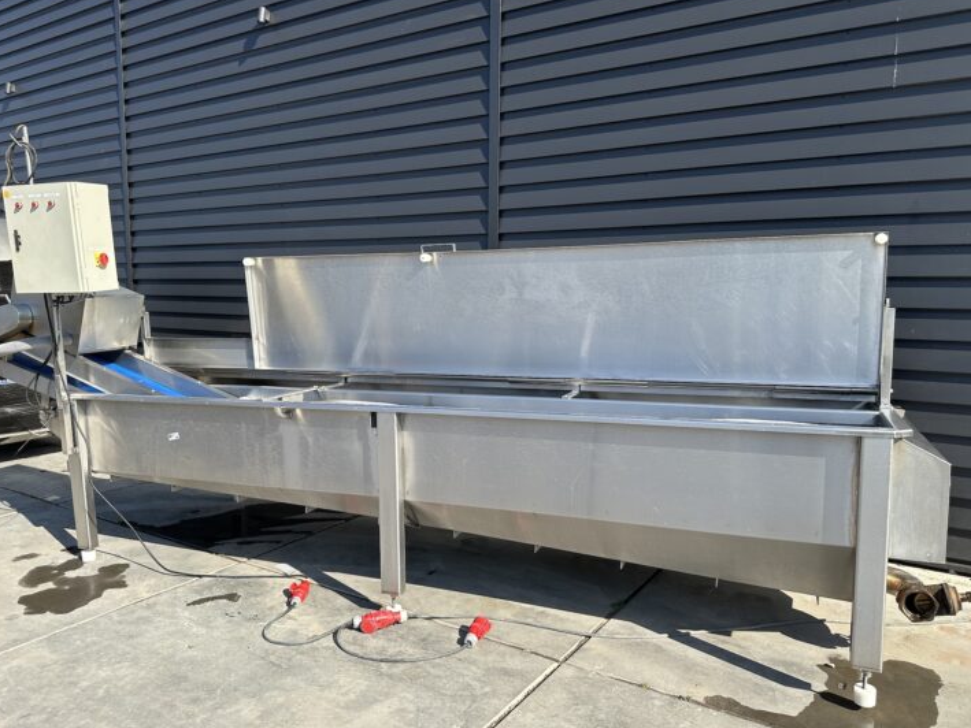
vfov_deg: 53.1
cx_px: 467
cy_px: 378
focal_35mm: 26
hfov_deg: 67.3
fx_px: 729
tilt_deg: -7.4
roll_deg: -0.2
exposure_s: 1/2410
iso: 80
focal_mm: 6.86
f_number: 1.78
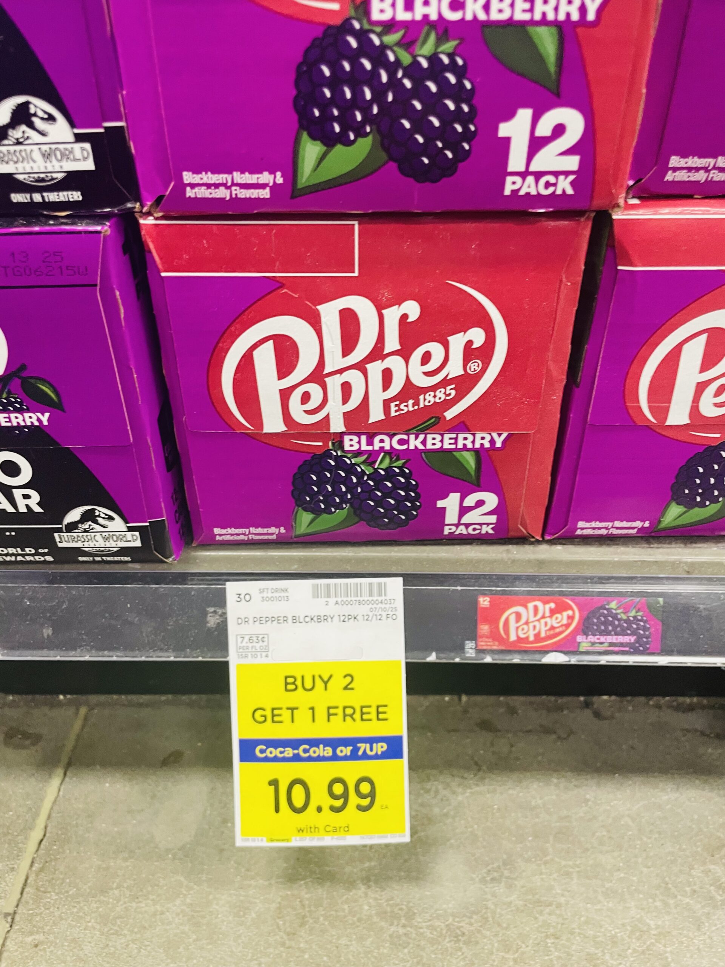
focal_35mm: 26
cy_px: 484
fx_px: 726
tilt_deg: -35.9
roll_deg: +0.5
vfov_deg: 67.3
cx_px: 362
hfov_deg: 53.1
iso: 250
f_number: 1.6
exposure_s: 1/57
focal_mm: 4.2
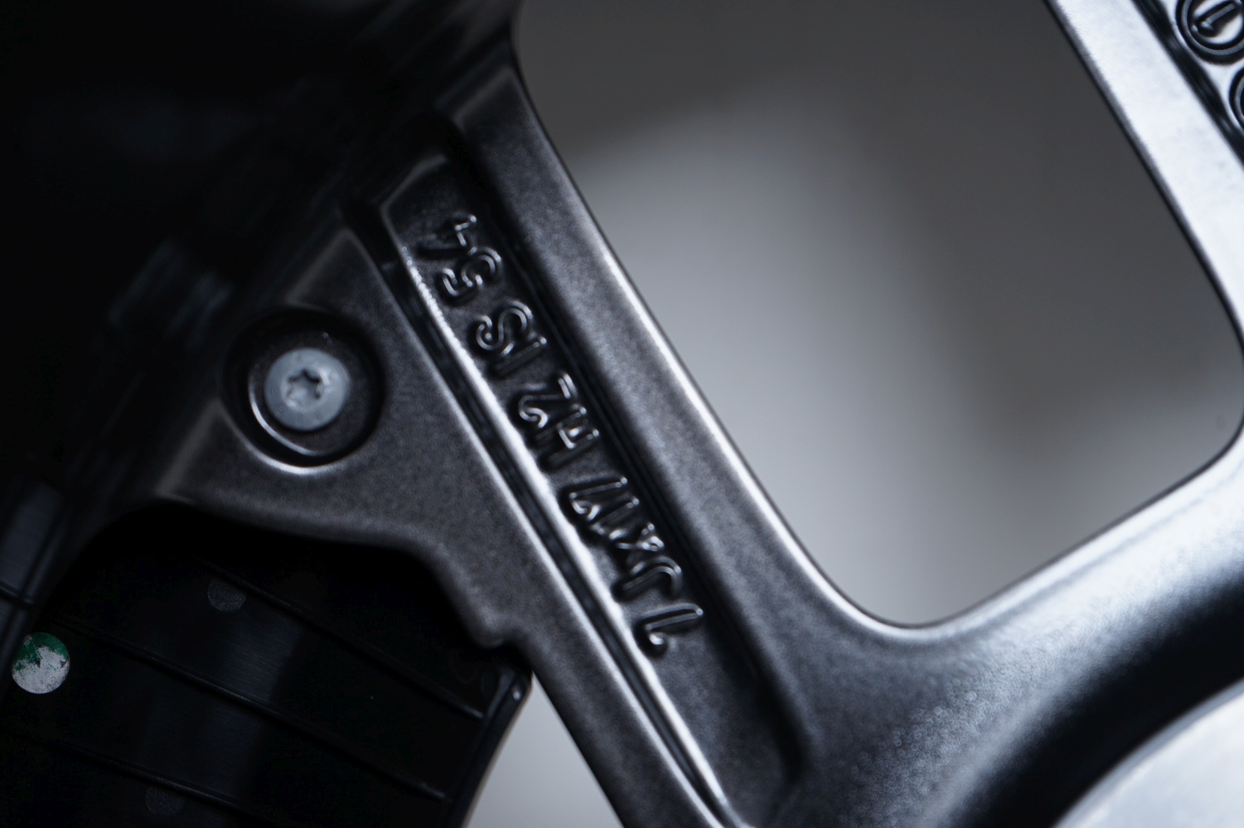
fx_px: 2417
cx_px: 622
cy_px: 414
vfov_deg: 19.4
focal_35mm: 70
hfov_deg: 28.9
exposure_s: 1/125
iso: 250
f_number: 7.1
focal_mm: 70
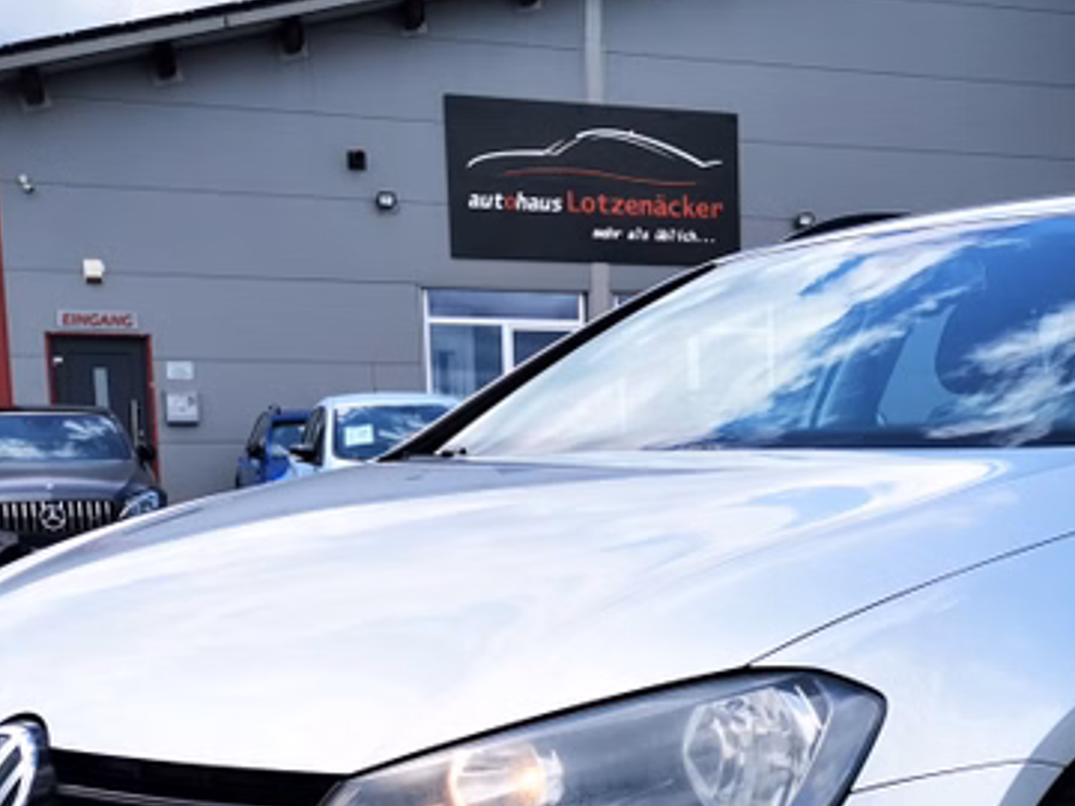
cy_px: 755
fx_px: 1863
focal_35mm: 60
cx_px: 744
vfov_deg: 23.6
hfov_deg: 31.8
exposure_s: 1/1838
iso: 50
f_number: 1.8
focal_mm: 5.58
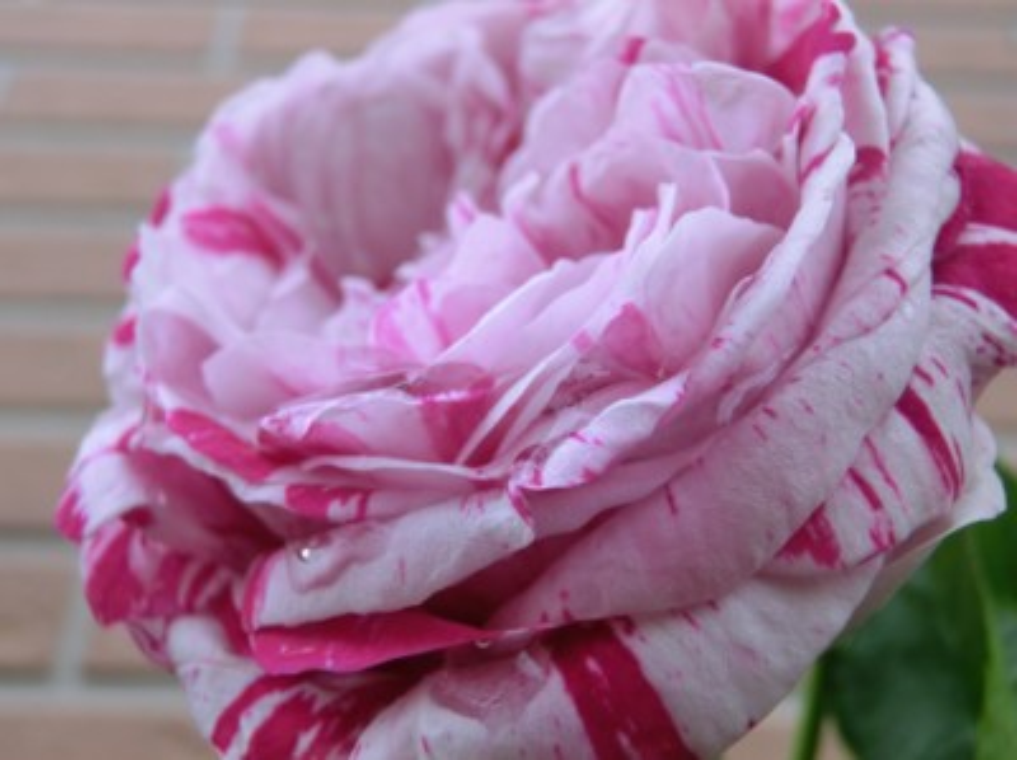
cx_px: 508
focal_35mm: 42
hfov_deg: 44.8
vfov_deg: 34.3
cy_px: 380
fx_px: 1232
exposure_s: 1/160
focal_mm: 7.38
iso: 80
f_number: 4
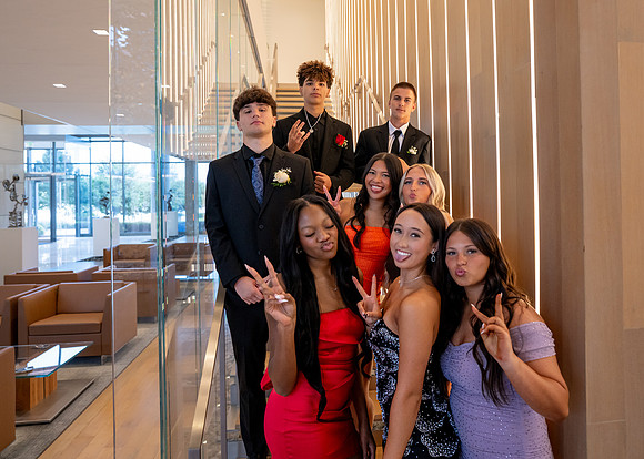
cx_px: 343
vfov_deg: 54.1
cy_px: 194
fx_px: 448
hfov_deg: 71.4
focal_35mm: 24
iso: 1000
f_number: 2.8
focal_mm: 20
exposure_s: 1/500
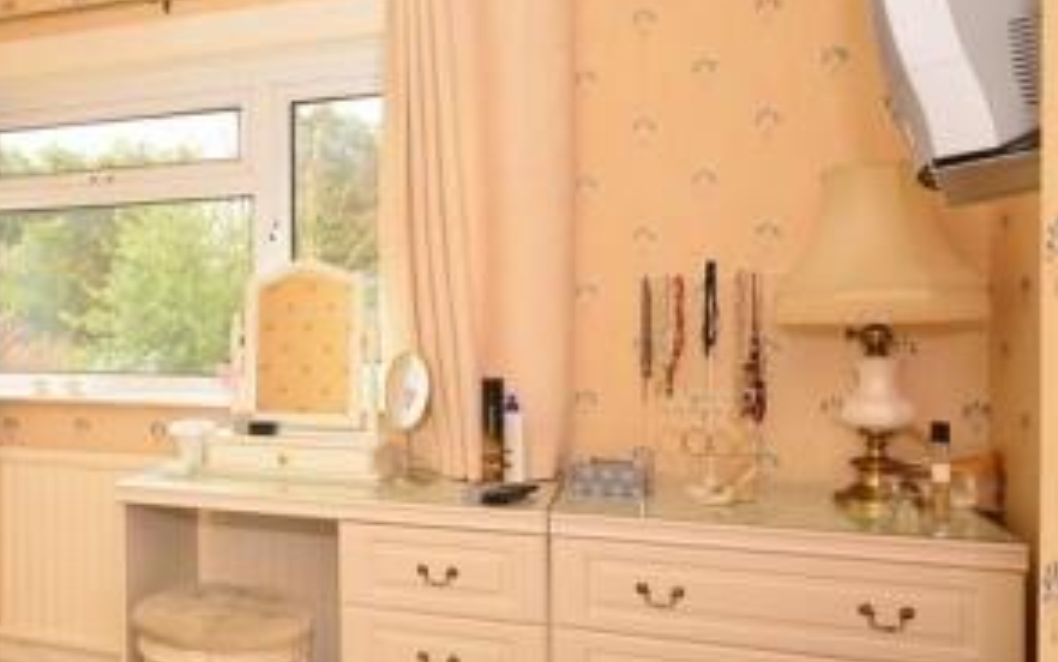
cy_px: 306
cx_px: 173
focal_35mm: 34
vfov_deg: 37.3
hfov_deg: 52.1
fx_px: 981
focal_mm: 10
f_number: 6.3
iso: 640
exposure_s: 1/80
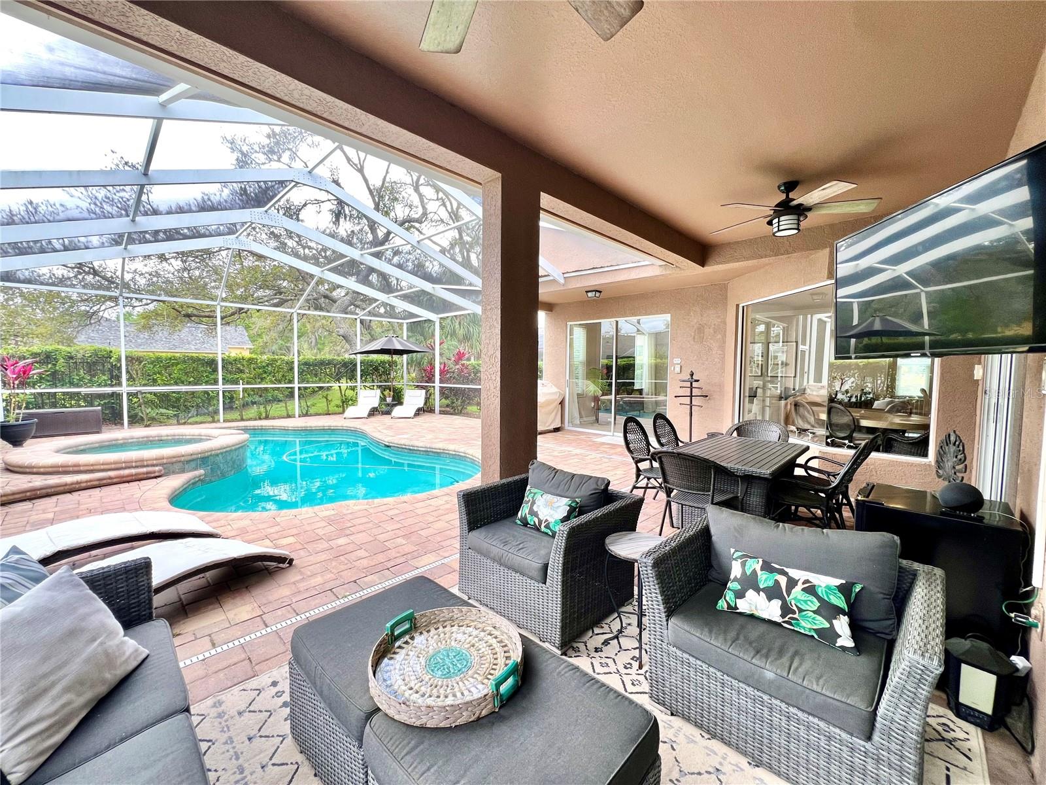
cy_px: 392
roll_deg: -0.3
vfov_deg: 89.9
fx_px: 393
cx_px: 523
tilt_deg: -4.1
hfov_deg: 106.2
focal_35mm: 13
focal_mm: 1.57
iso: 64
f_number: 1.8
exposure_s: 1/99
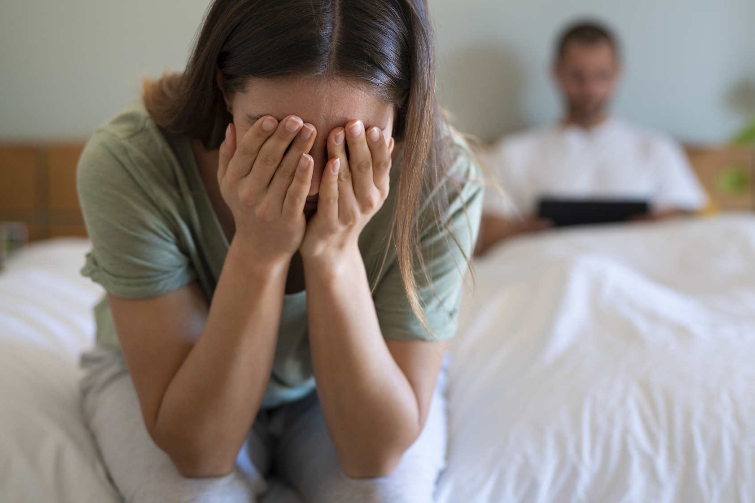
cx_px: 453
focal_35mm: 63
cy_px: 196
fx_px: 1321
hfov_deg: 31.8
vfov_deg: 21.5
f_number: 2
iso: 400
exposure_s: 1/160
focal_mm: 50
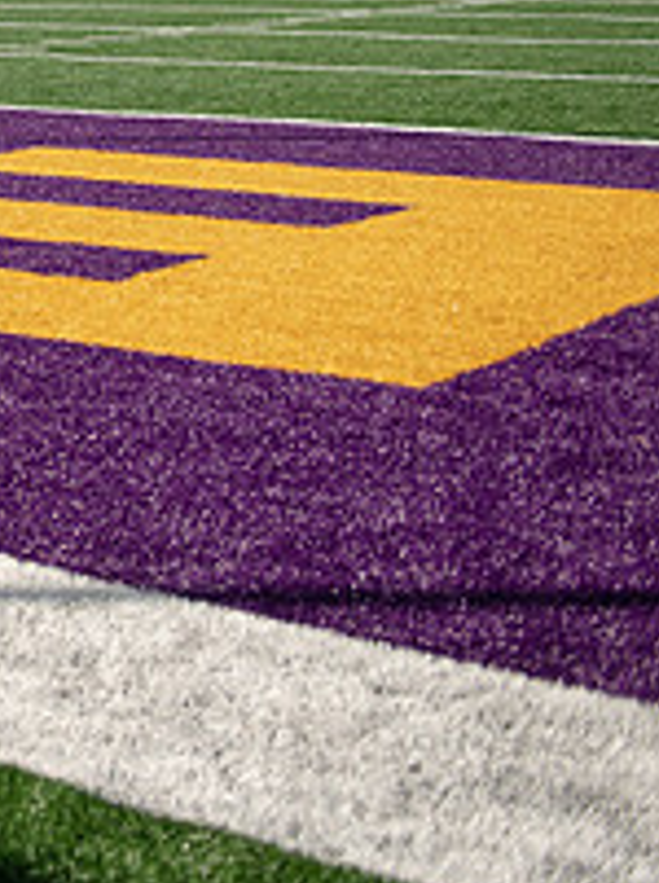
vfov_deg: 21.5
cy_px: 64
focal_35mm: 89
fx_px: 2266
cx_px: -505
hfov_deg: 14.6
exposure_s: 1/2000
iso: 160
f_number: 3.2
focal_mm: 32
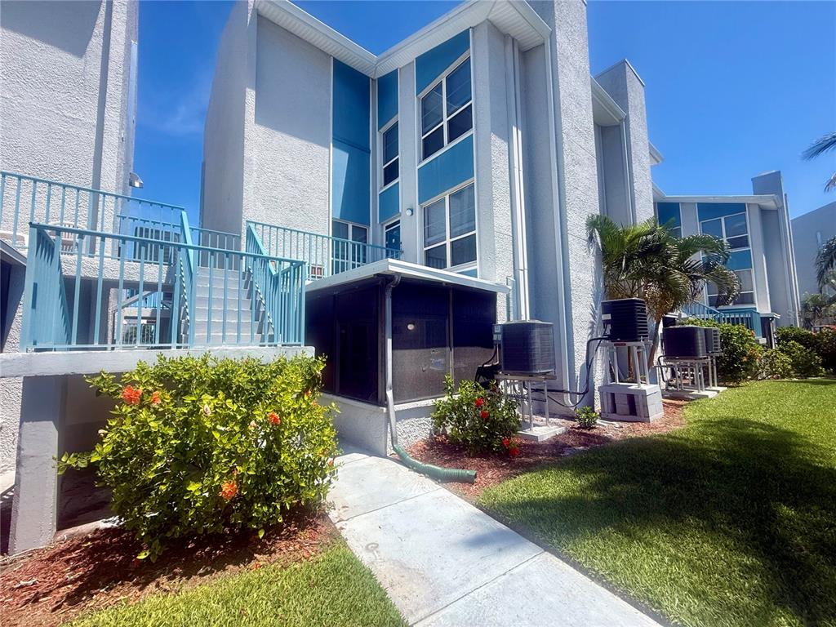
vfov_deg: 85.7
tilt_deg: +5.6
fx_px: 338
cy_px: 314
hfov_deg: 102.1
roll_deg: +0.8
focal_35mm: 14
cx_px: 418
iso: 50
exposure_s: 1/1534
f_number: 2.2
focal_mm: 2.22
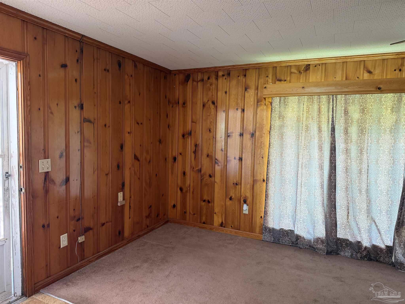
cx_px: 202
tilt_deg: -5.4
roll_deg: -1.3
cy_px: 152
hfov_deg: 71.6
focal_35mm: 24
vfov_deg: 56.8
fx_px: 281
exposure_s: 1/62
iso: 200
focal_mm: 6.76
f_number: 1.78
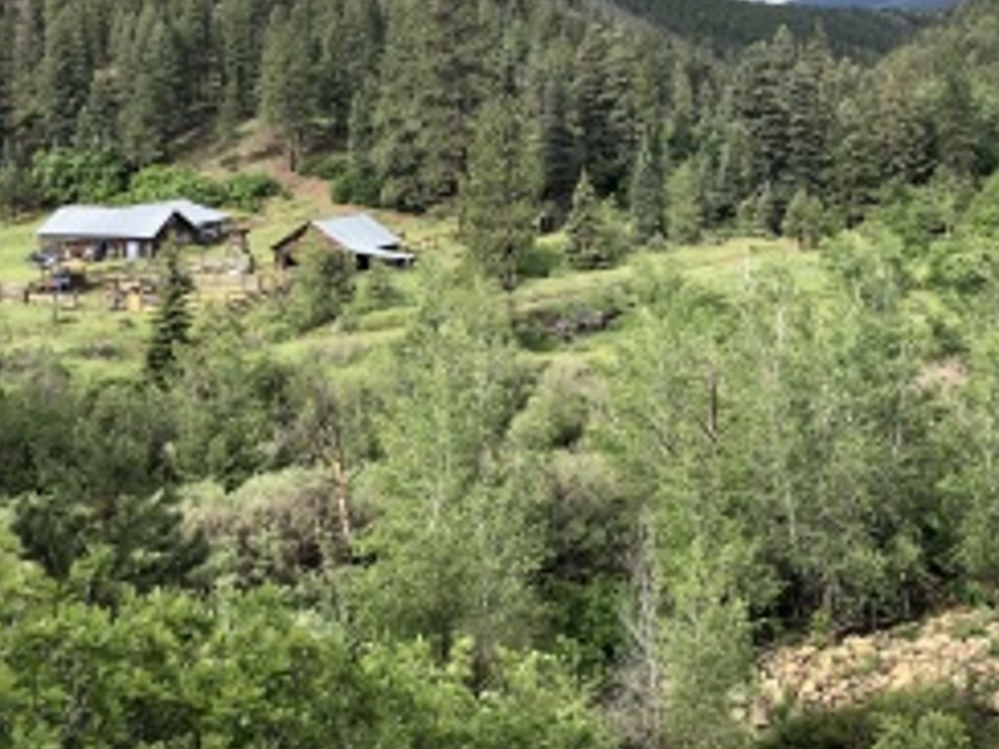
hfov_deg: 44.6
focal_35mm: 42
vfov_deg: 33.8
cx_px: 598
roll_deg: +0.4
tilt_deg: -4.2
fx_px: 1212
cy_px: 209
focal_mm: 3.99
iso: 20
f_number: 1.8
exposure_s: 1/511
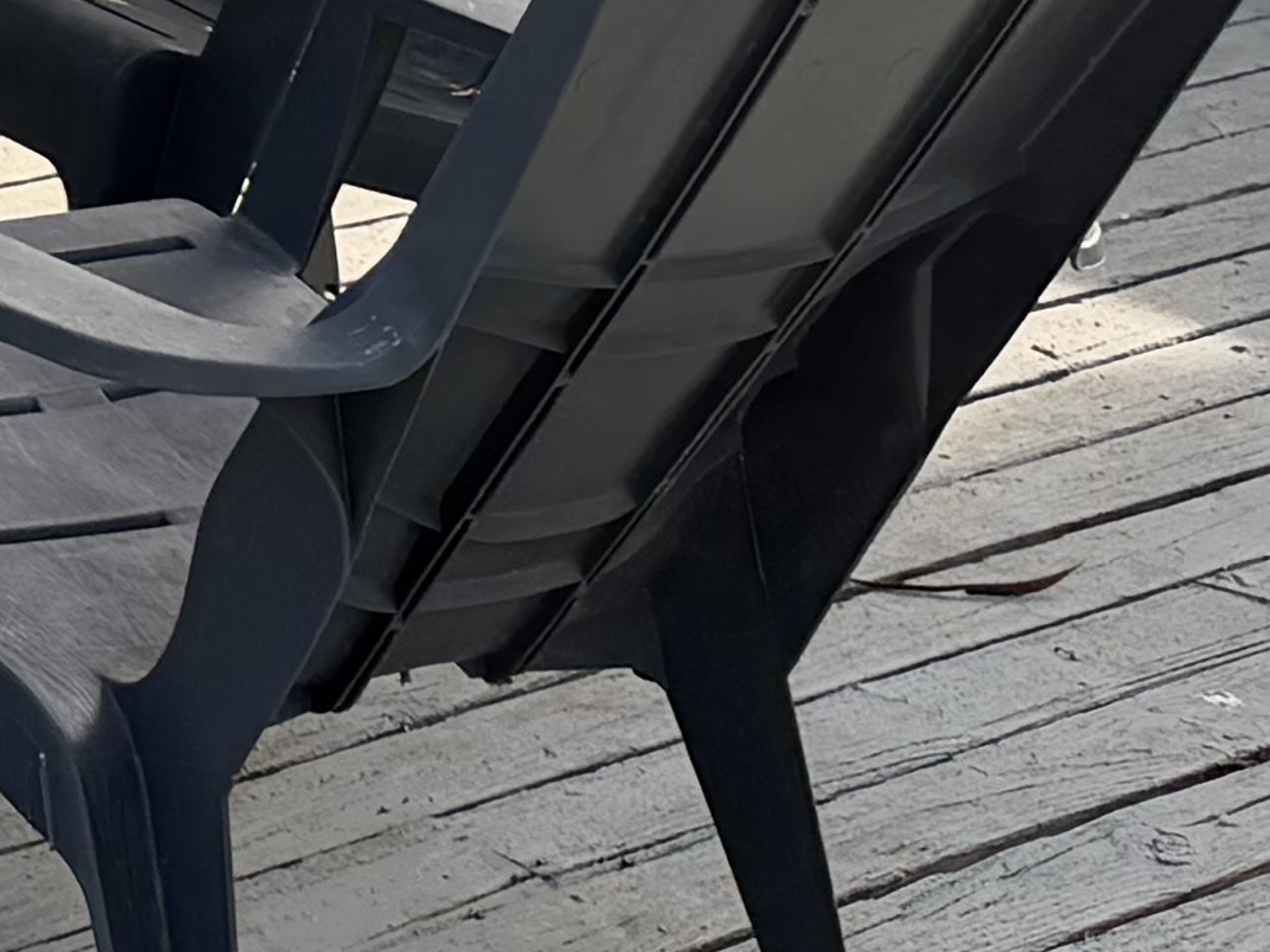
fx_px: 5502
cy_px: -1311
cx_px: -1584
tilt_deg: -2.9
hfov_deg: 11.4
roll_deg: -1.9
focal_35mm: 150
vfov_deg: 9.0
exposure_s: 1/1018
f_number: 1.78
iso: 100
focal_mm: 6.76
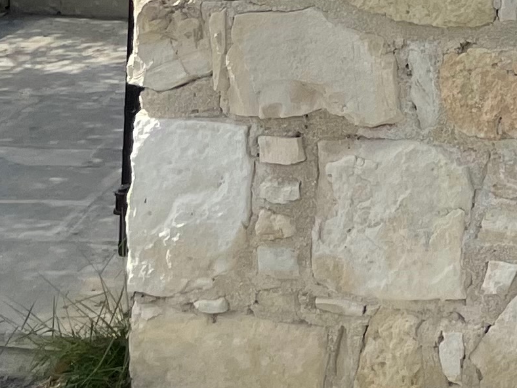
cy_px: -502
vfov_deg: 9.9
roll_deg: -0.9
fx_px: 1986
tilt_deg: +0.0
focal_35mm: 133
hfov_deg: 13.5
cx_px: 900
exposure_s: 1/4292
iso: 32
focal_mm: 4.2
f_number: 1.6
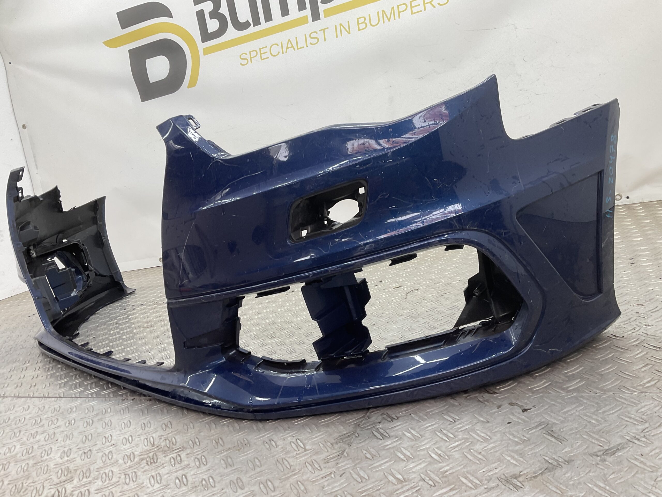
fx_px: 555
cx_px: 331
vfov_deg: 48.2
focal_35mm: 29
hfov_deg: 61.7
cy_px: 248
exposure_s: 1/120
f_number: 1.8
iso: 32
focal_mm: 3
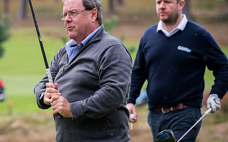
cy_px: 41
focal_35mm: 347
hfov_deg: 6.0
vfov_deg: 3.8
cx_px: 50
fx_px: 2156
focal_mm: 200
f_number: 5
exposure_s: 1/1250
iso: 800
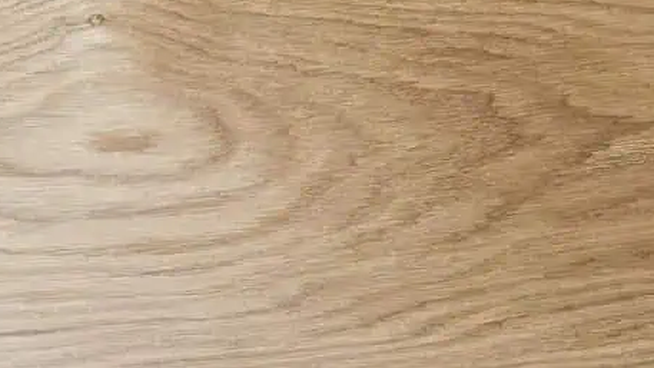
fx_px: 1786
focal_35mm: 103
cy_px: -43
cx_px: 220
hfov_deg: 20.7
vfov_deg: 11.6
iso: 250
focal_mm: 5.6
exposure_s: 1/50
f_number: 1.6
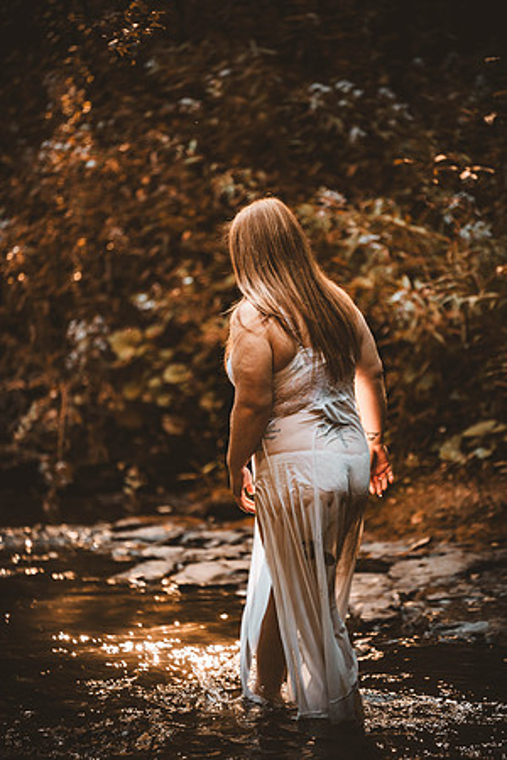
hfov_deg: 6.9
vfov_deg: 10.3
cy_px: 380
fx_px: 4225
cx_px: 254
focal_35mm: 200
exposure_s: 1/400
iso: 1000
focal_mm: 200
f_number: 2.8
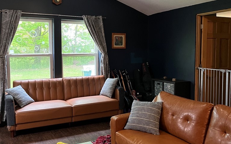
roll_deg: -0.4
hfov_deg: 52.7
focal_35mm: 37
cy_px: 63
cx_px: 115
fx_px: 233
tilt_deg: -2.3
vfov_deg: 34.4
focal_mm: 5.1
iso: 500
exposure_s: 1/40
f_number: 1.6
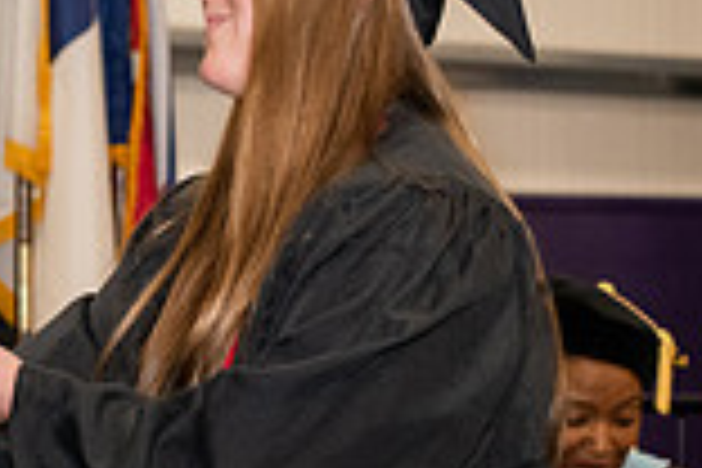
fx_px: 5089
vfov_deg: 5.3
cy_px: 281
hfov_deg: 7.8
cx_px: -189
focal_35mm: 261
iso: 2000
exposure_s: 1/200
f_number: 5
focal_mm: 70
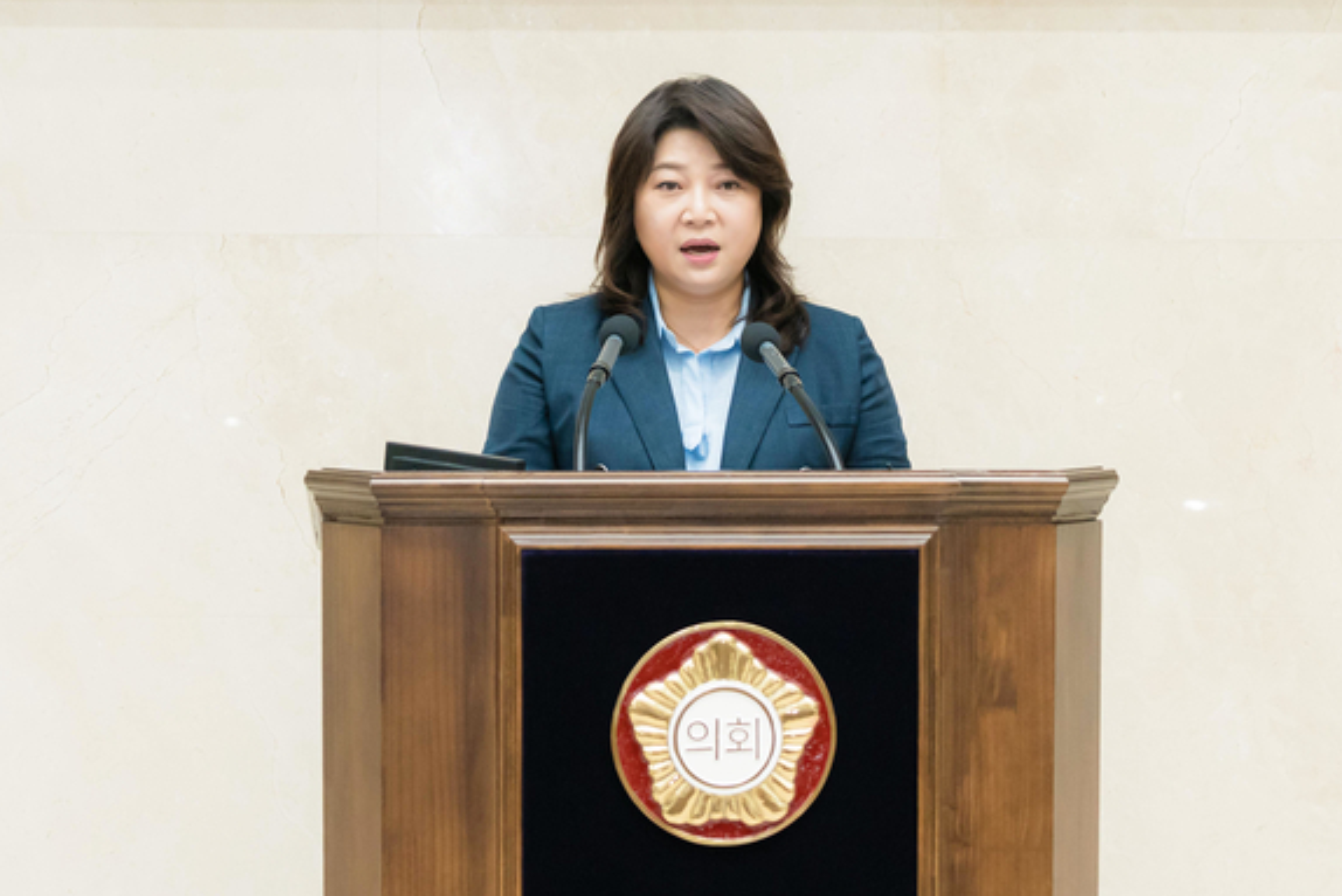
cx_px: 692
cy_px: 437
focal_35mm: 141
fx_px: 5257
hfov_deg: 14.5
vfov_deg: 9.7
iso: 3200
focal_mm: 90
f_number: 4
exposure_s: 1/160
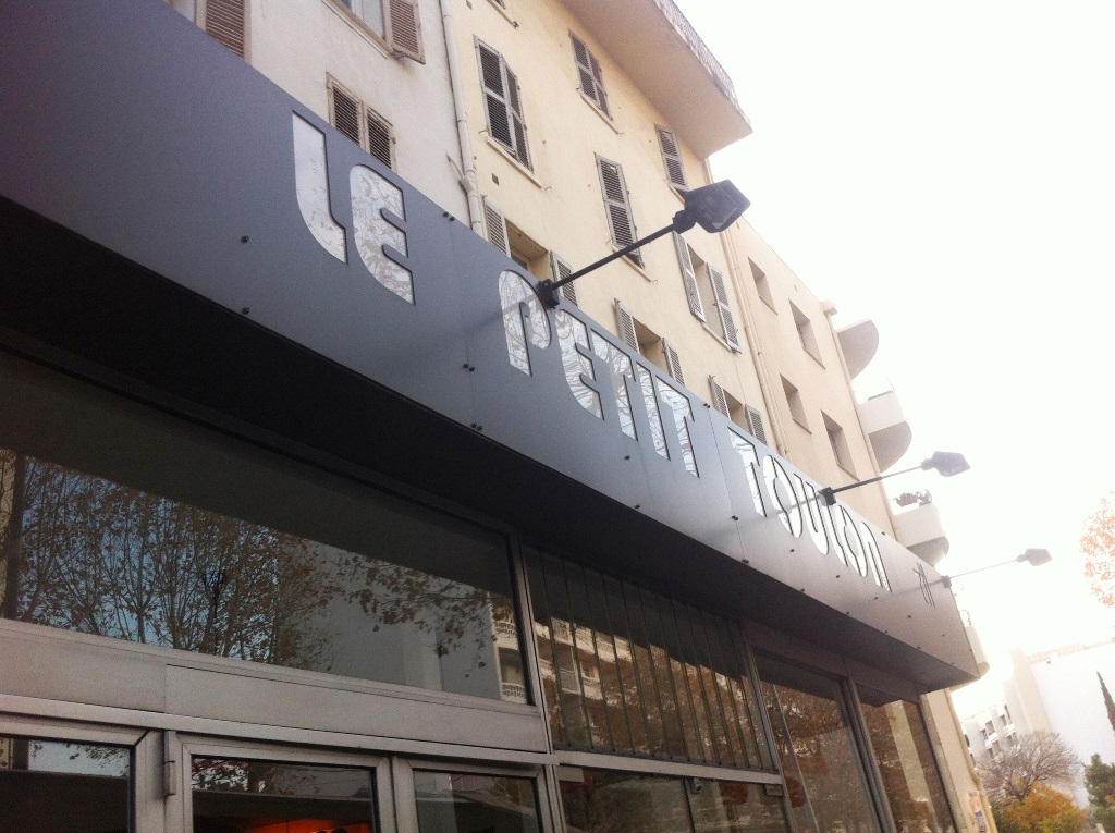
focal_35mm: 35
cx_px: 558
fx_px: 1126
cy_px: 416
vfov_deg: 40.6
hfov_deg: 52.7
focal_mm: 3.85
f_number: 2.8
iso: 125
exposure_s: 1/120
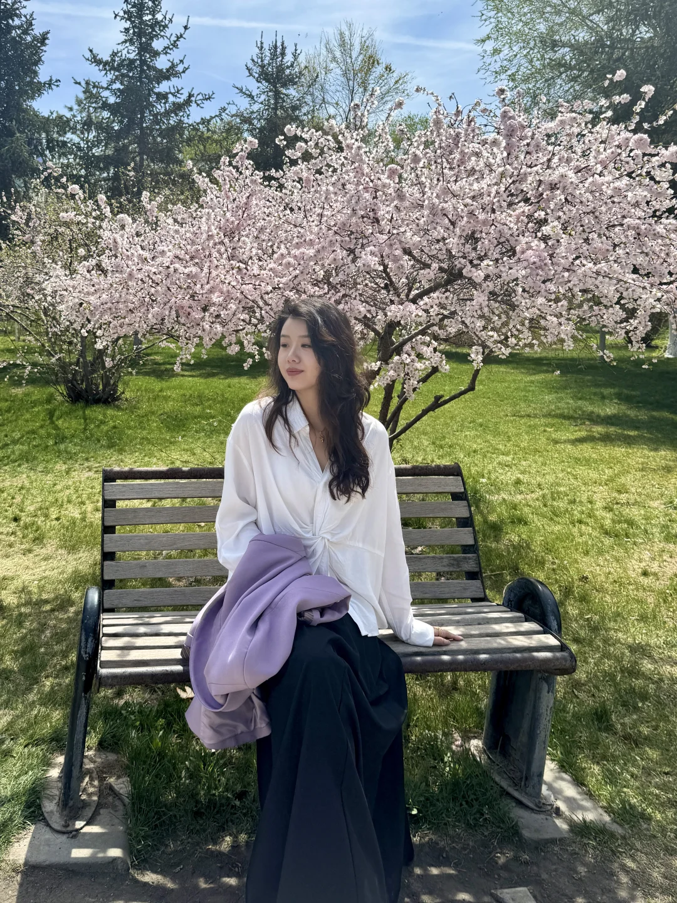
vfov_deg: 71.6
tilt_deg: -8.4
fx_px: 626
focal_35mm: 24
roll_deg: -2.4
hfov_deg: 56.8
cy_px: 452
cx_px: 338
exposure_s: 1/4049
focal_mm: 6.76
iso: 80
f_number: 1.78
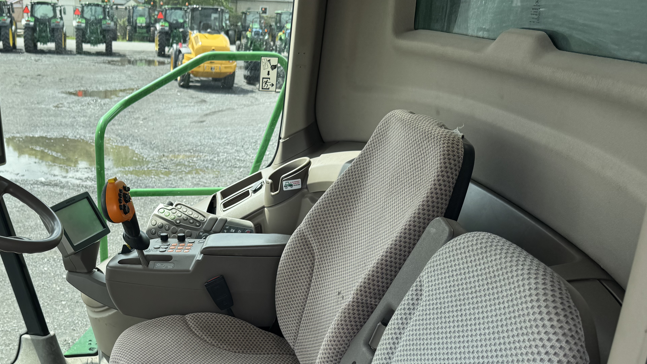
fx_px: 669
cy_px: 315
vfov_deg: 29.4
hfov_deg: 50.1
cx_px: 184
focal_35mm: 39
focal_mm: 6.76
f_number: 1.78
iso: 80
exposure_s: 1/1456
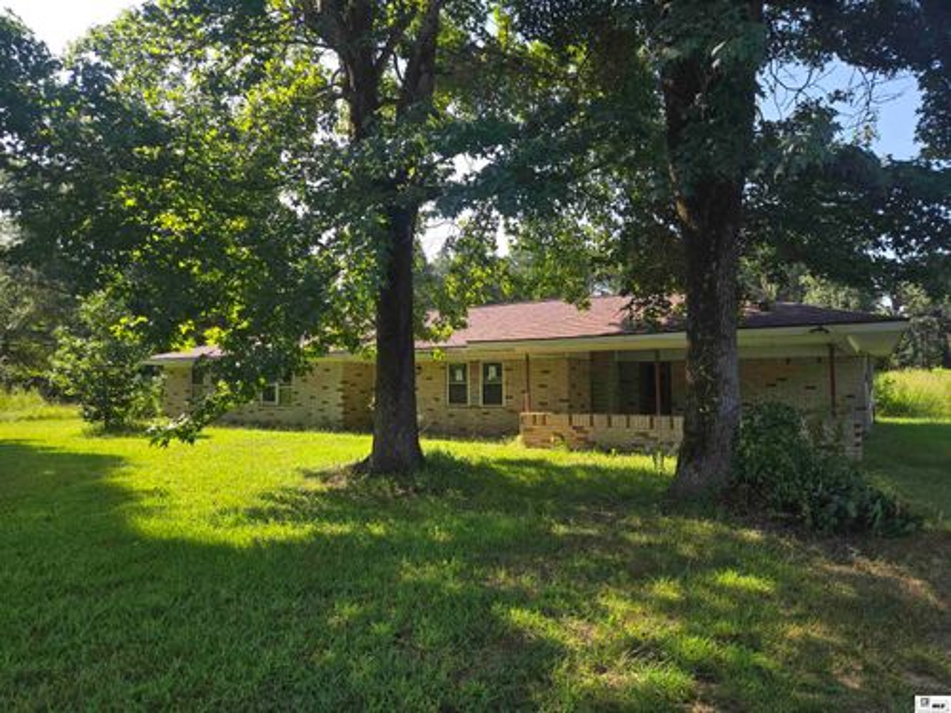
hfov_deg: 73.9
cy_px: 356
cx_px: 476
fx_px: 632
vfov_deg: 58.9
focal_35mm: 23
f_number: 1.8
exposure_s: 1/535
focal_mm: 5.4
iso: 25
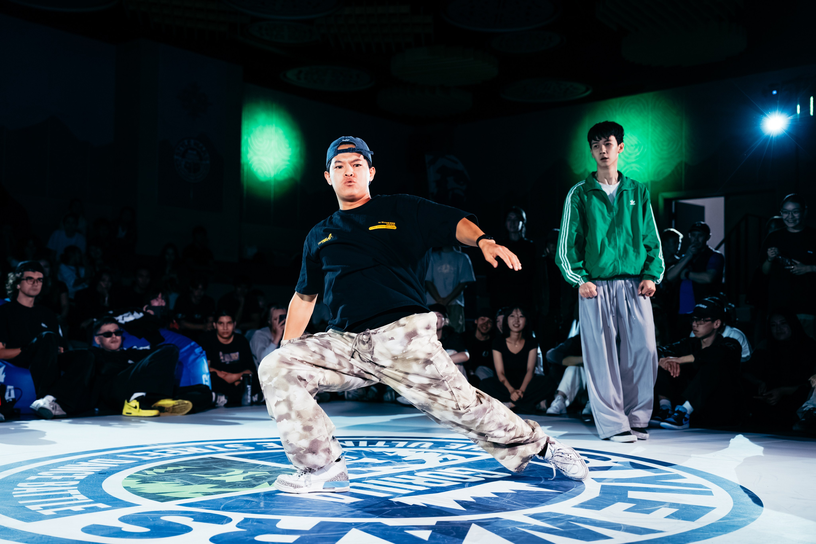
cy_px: 272
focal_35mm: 44
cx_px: 408
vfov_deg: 30.5
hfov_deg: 44.5
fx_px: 997
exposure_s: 1/800
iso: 3200
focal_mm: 44
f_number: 2.8
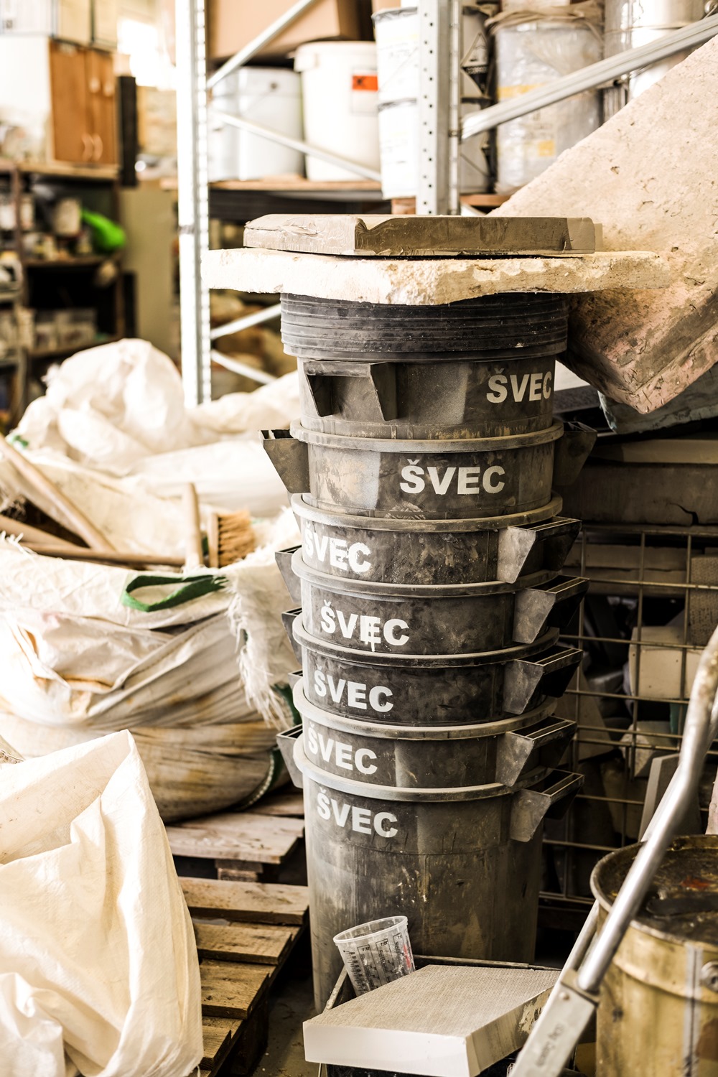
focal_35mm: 50
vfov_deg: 39.6
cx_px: 359
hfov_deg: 27.0
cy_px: 538
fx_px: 1496
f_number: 3.2
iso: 200
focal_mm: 50
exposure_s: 1/160
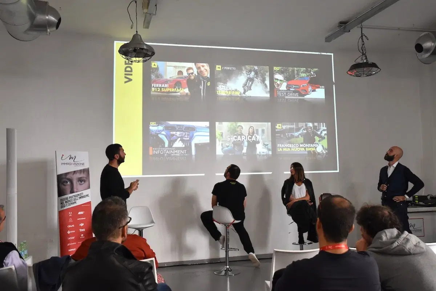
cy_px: 146
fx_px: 400
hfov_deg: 57.2
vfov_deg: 40.0
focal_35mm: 33
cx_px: 218
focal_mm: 22
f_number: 5.6
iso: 2000
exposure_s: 1/100
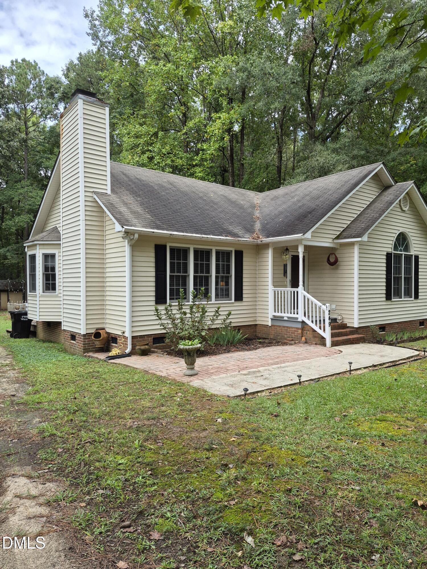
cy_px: 284
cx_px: 214
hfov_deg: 58.9
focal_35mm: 23
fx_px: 378
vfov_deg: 73.9
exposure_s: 1/792
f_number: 1.8
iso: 80
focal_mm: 5.4
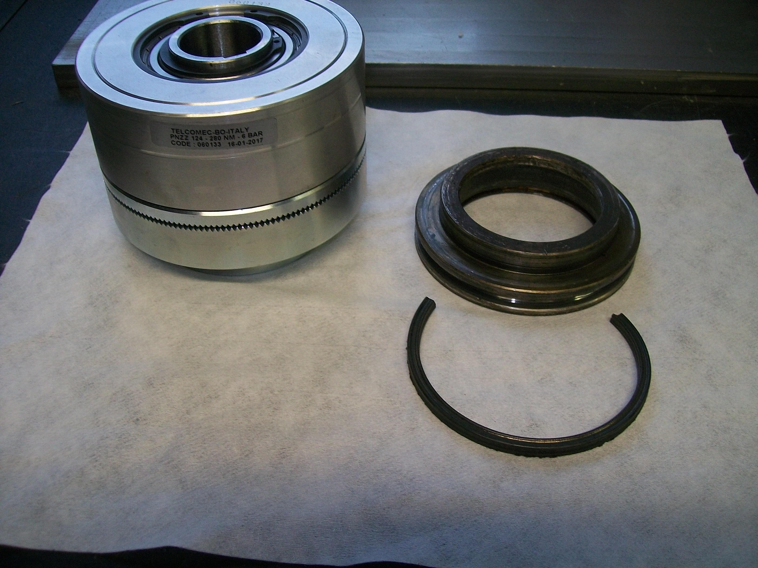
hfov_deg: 51.4
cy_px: 284
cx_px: 379
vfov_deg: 39.7
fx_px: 788
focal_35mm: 36
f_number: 2.7
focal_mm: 6
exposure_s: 1/30
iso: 80
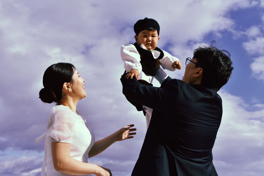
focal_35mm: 50
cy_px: 88
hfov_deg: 39.6
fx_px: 367
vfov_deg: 27.0
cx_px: 132
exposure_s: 1/400
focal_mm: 50
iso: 200
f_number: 10
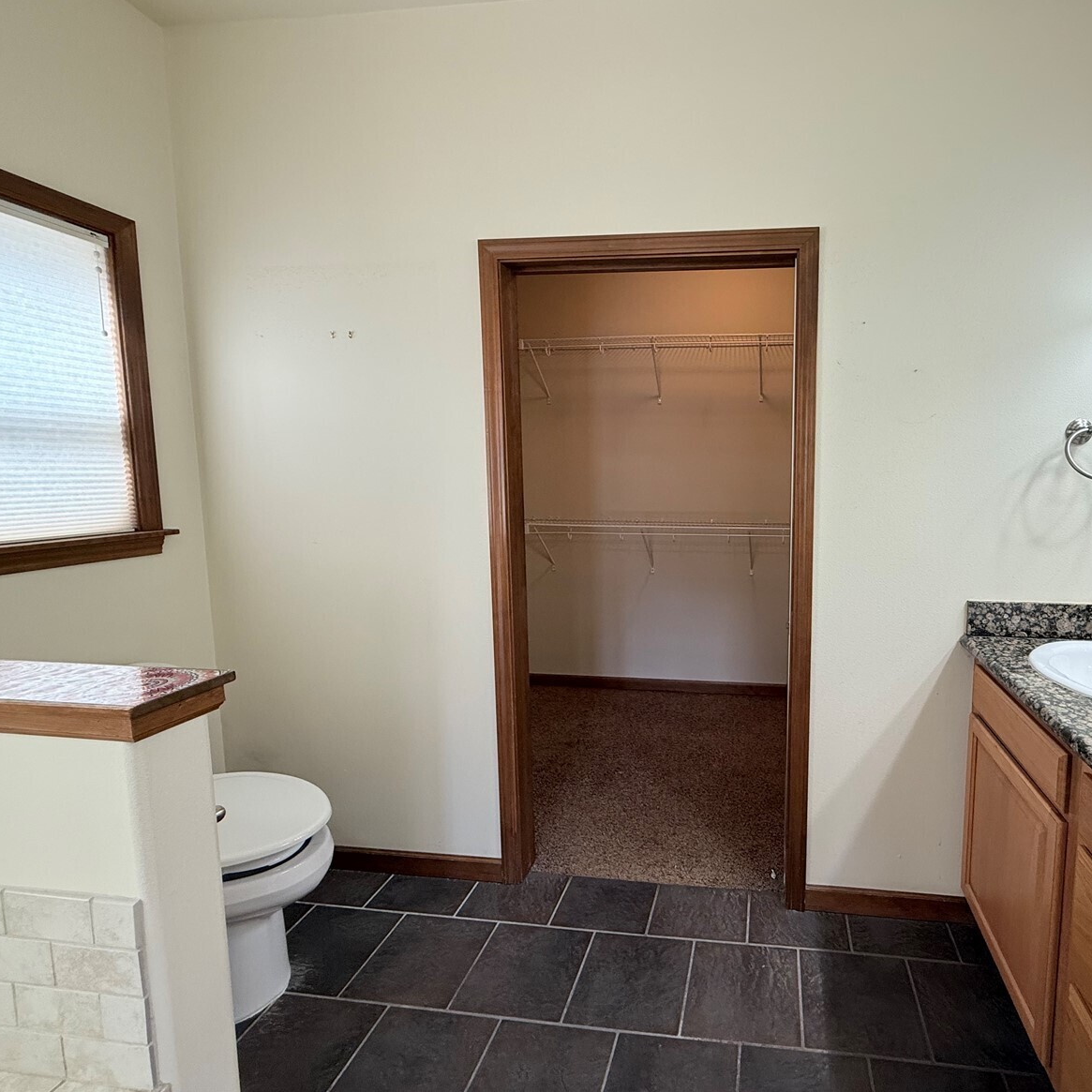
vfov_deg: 83.9
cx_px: 711
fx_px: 607
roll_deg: +0.3
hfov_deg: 81.6
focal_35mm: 17
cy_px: 531
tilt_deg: -5.1
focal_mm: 2.22
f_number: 2.2
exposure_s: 1/120
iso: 160
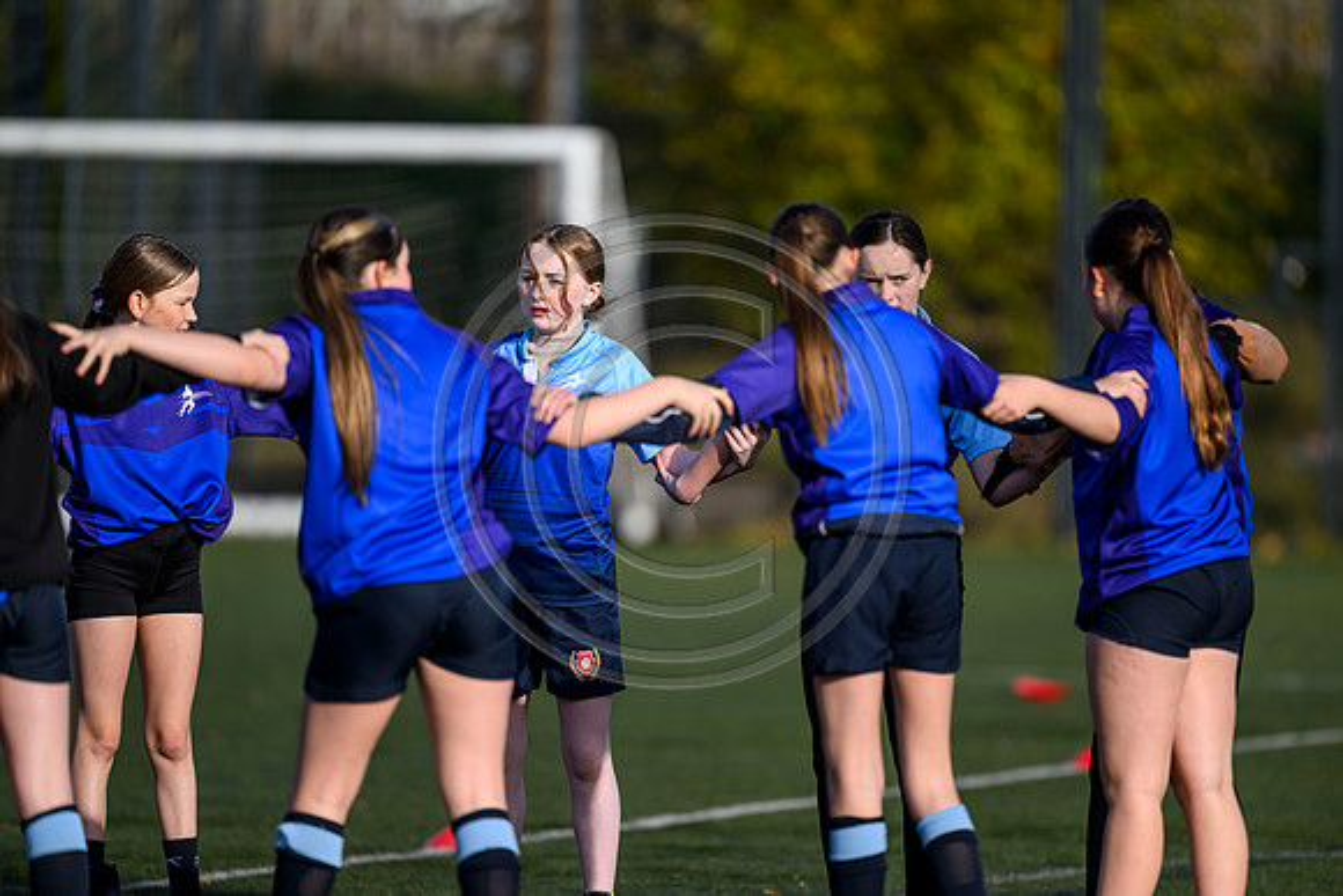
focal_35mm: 400
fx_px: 14925
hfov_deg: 5.2
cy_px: 448
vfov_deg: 3.4
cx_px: 672
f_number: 3.2
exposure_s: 1/6400
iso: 500
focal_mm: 400
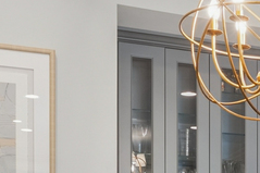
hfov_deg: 19.1
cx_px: 379
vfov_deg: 13.4
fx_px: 686
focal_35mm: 95
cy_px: 271
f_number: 8
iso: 320
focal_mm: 14
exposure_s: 1/8
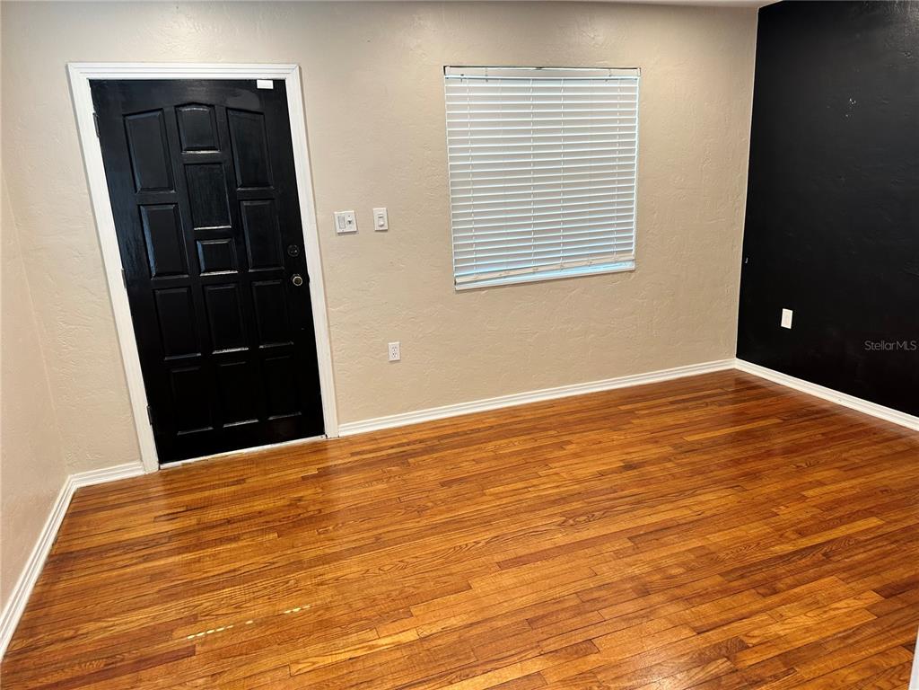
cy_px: 345
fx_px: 637
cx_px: 460
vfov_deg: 56.8
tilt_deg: -14.8
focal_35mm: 24
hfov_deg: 71.6
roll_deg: +2.7
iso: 125
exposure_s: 1/60
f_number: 1.78
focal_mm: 6.86
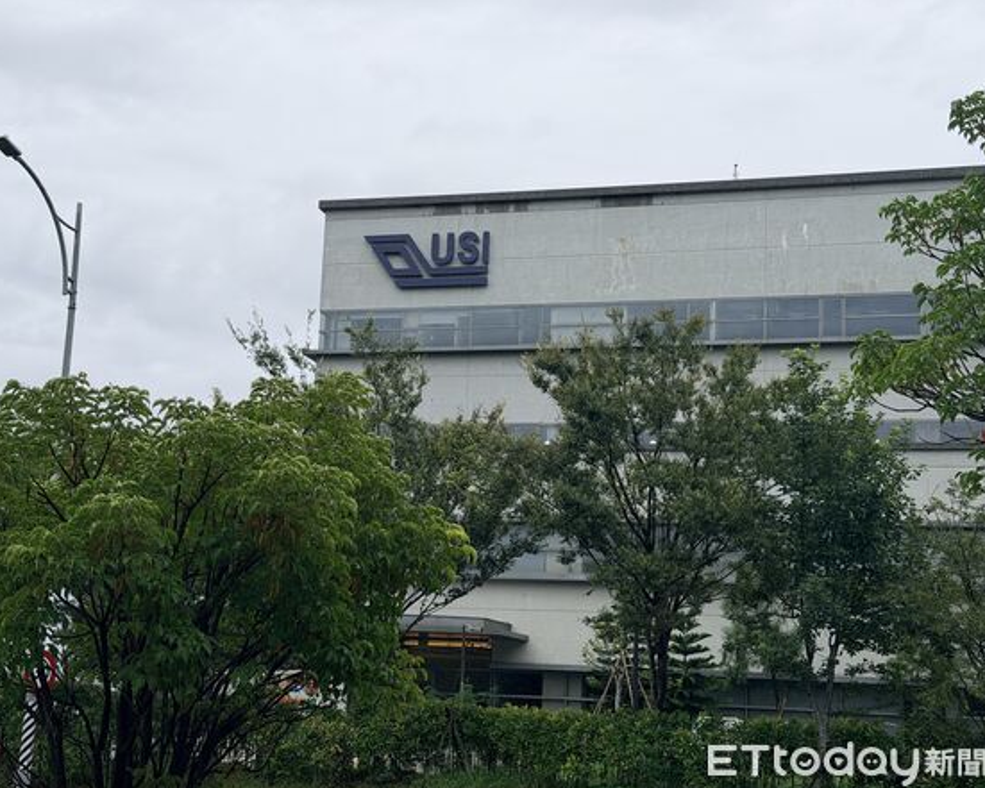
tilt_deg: +11.0
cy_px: 395
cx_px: 497
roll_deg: -3.0
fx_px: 1487
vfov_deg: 29.7
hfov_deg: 36.6
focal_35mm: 51
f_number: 1.78
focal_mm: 6.76
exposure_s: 1/2667
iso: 64
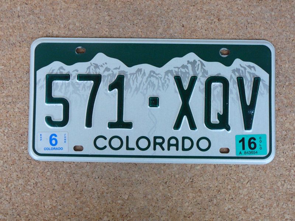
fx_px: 349
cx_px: 148
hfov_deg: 45.8
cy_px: 110
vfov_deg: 35.1
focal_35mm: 41
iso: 200
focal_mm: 6.1
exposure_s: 1/15
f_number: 3.1
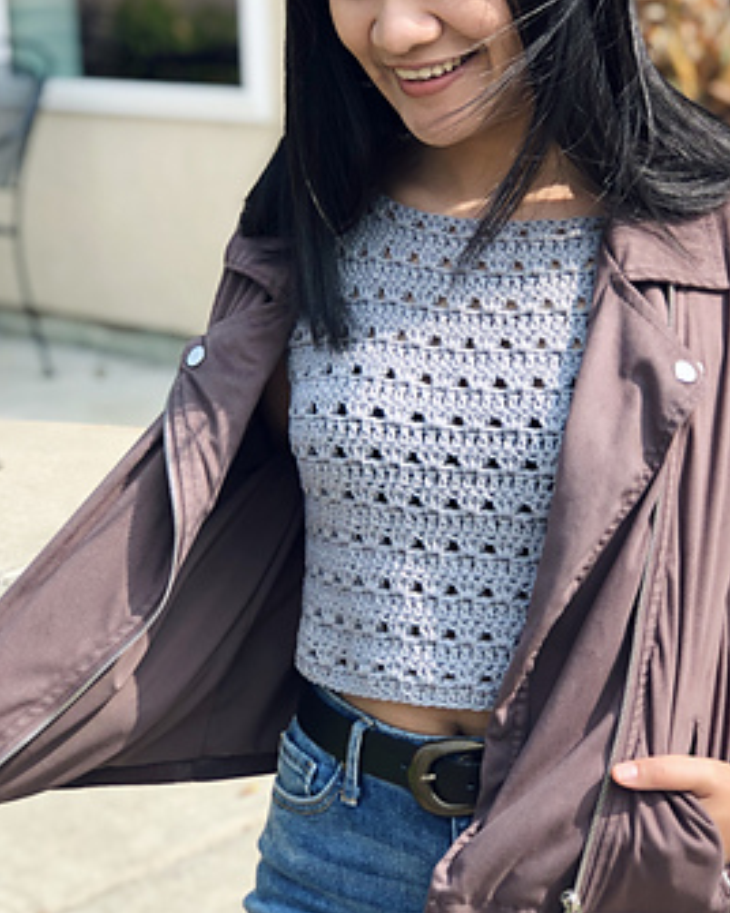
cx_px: 483
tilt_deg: -11.8
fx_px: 2242
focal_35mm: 83
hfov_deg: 18.4
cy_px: 354
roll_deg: +2.2
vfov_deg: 23.0
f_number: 2.8
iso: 20
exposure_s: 1/138
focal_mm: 6.6
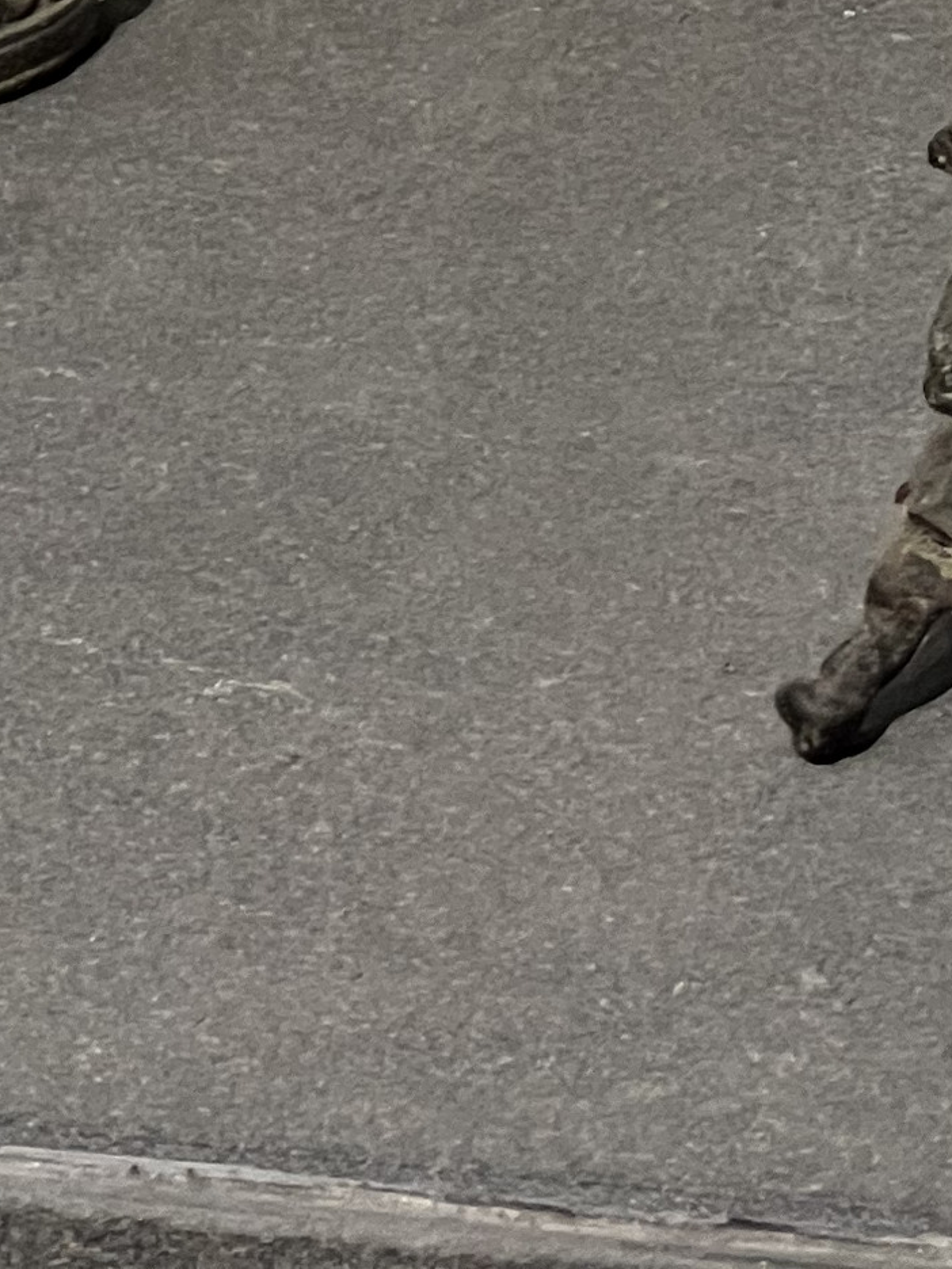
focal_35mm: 329
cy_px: -761
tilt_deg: -20.4
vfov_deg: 5.9
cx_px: 429
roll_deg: +1.4
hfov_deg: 4.5
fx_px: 12064
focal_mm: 9
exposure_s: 1/50
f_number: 2.8
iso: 200
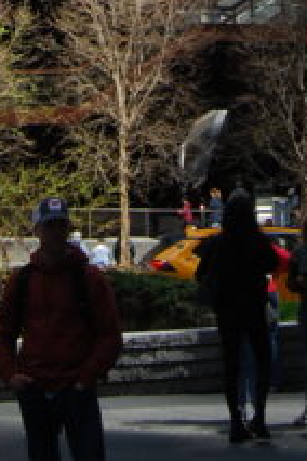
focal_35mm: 130
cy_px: -314
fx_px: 1663
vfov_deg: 14.3
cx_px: 129
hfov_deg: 10.5
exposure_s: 1/160
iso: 100
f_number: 8
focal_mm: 18
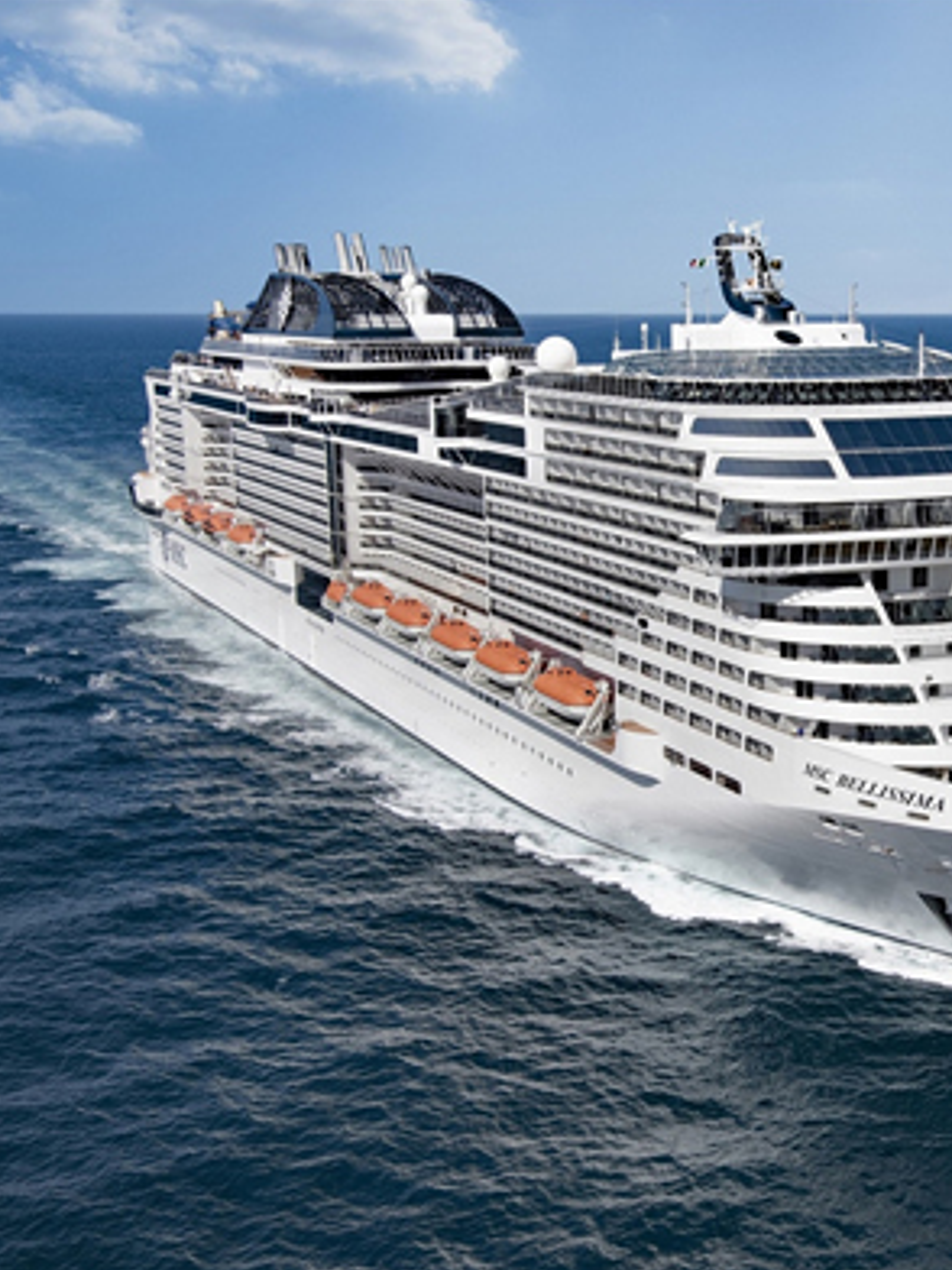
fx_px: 1833
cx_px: 858
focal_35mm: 50
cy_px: 641
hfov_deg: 28.0
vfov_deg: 38.2
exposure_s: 1/1600
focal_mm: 34
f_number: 11
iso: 800
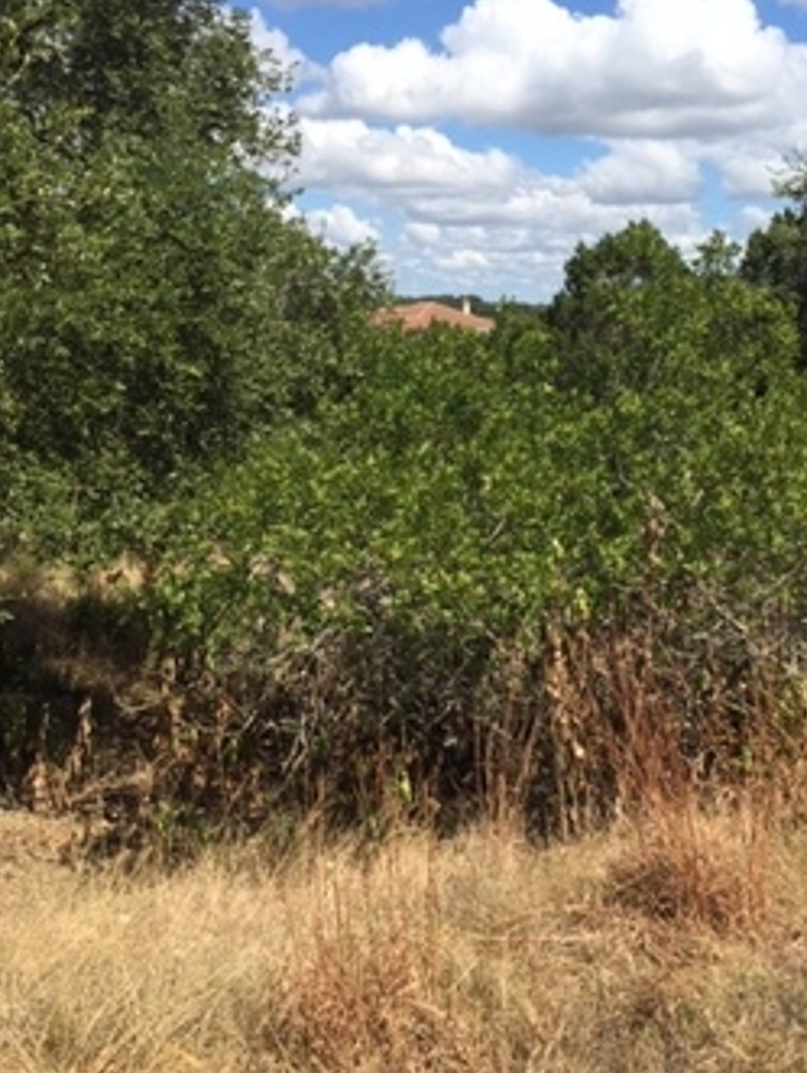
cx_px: 457
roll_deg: -0.8
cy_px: 489
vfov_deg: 44.7
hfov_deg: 34.4
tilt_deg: -7.3
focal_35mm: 42
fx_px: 1303
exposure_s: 1/2326
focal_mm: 4.15
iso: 32
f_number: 2.2
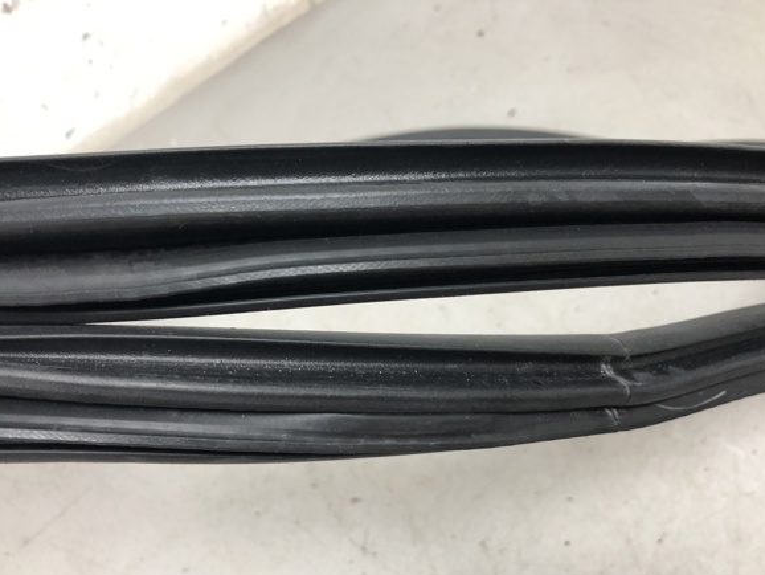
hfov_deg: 58.3
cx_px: 379
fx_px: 685
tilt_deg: -55.3
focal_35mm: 31
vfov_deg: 45.4
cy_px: 307
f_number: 1.8
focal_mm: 4
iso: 40
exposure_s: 1/17
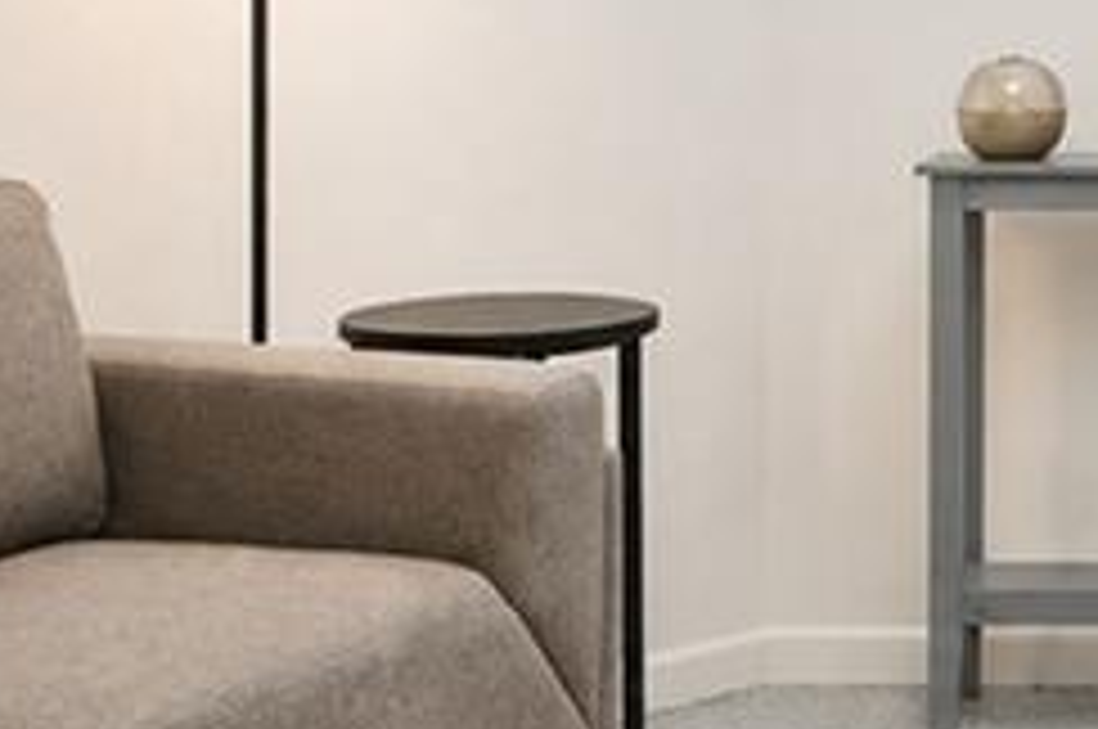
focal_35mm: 63
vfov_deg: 21.0
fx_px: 1919
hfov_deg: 28.5
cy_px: 58
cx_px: 1251
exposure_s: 1/100
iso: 2000
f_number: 10
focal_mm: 10
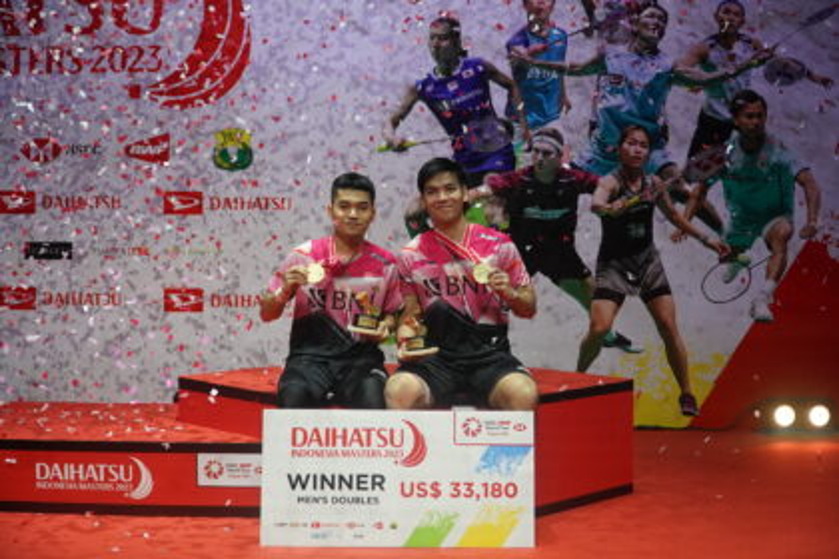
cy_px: 280
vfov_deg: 25.1
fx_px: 1258
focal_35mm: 54
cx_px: 420
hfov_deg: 36.9
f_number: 4
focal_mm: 36
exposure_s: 1/1000
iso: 2000
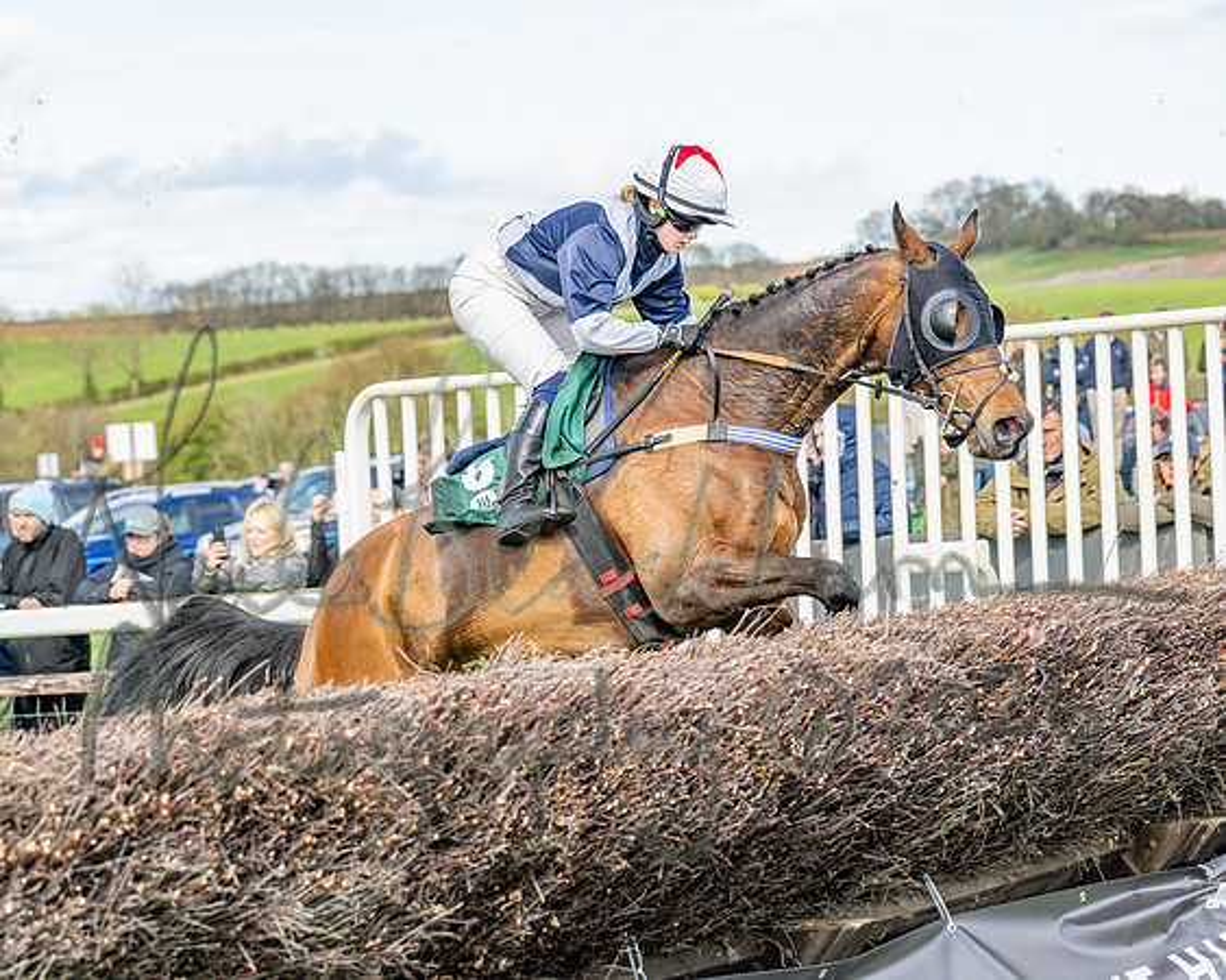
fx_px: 4525
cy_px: 461
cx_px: 711
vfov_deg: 12.4
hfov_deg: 15.4
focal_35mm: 125
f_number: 4.5
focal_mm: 89
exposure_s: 1/1600
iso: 400
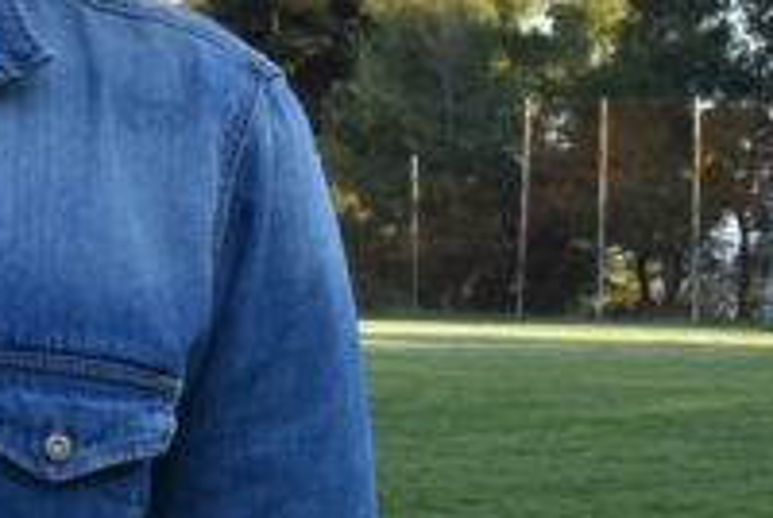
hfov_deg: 13.7
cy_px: 27
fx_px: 3026
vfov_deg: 9.7
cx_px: -383
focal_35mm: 141
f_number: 11
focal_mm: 27
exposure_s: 1/40
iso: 100
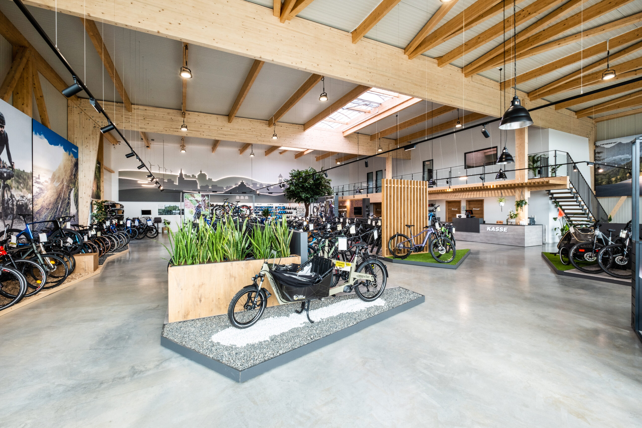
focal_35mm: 15
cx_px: 321
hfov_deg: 100.4
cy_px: 214
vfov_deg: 77.3
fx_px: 267
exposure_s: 1/10
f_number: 11
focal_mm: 10
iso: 200
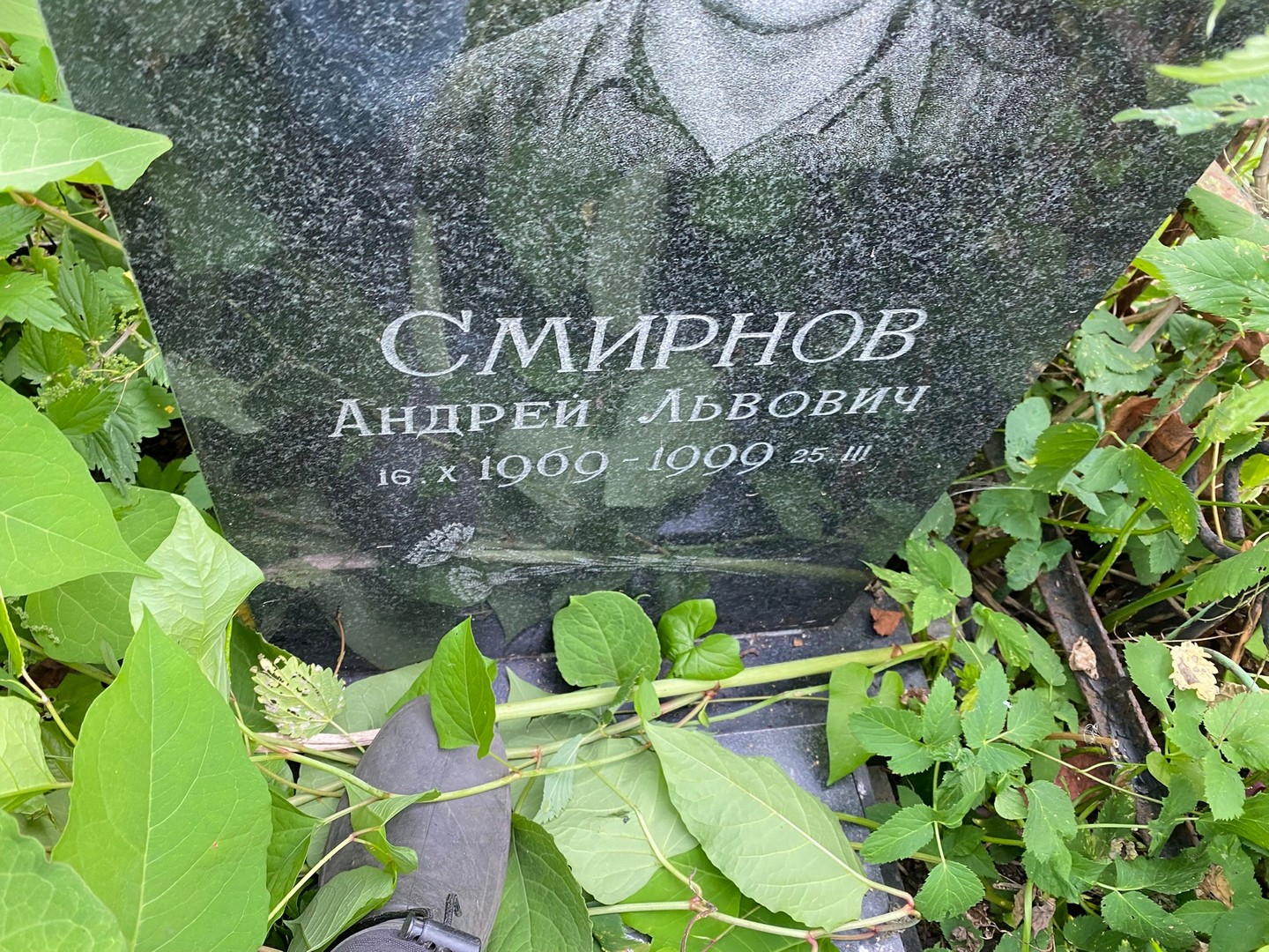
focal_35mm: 26
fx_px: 953
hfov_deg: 67.3
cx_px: 634
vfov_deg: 53.1
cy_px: 476
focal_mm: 4.25
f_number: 1.8
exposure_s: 1/79
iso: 125
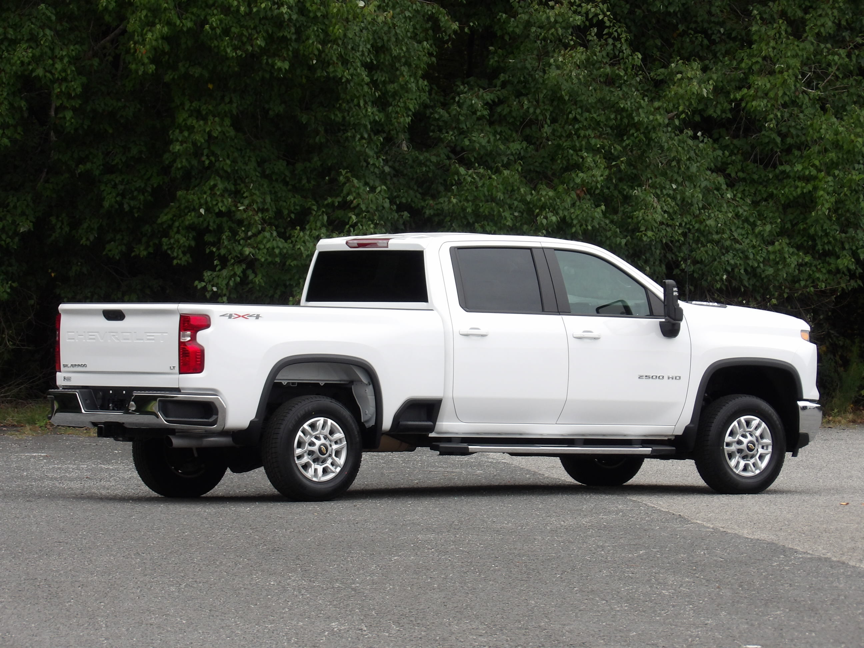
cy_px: 324
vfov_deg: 6.7
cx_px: 432
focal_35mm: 222
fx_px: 5541
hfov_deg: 8.9
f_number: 4.5
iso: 102
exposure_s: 1/100
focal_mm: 39.8
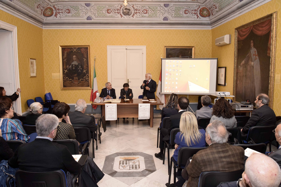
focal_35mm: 27
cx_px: 140
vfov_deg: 47.9
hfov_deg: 67.4
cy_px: 94
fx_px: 211
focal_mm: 18
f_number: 8
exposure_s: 1/60
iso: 1600
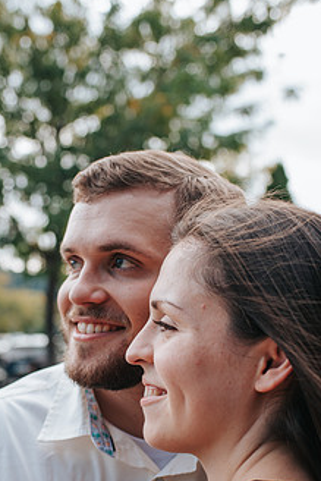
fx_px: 641
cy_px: 321
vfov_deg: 40.6
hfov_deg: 28.0
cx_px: 119
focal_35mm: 48
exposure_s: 1/250
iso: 100
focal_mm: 35
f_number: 3.2
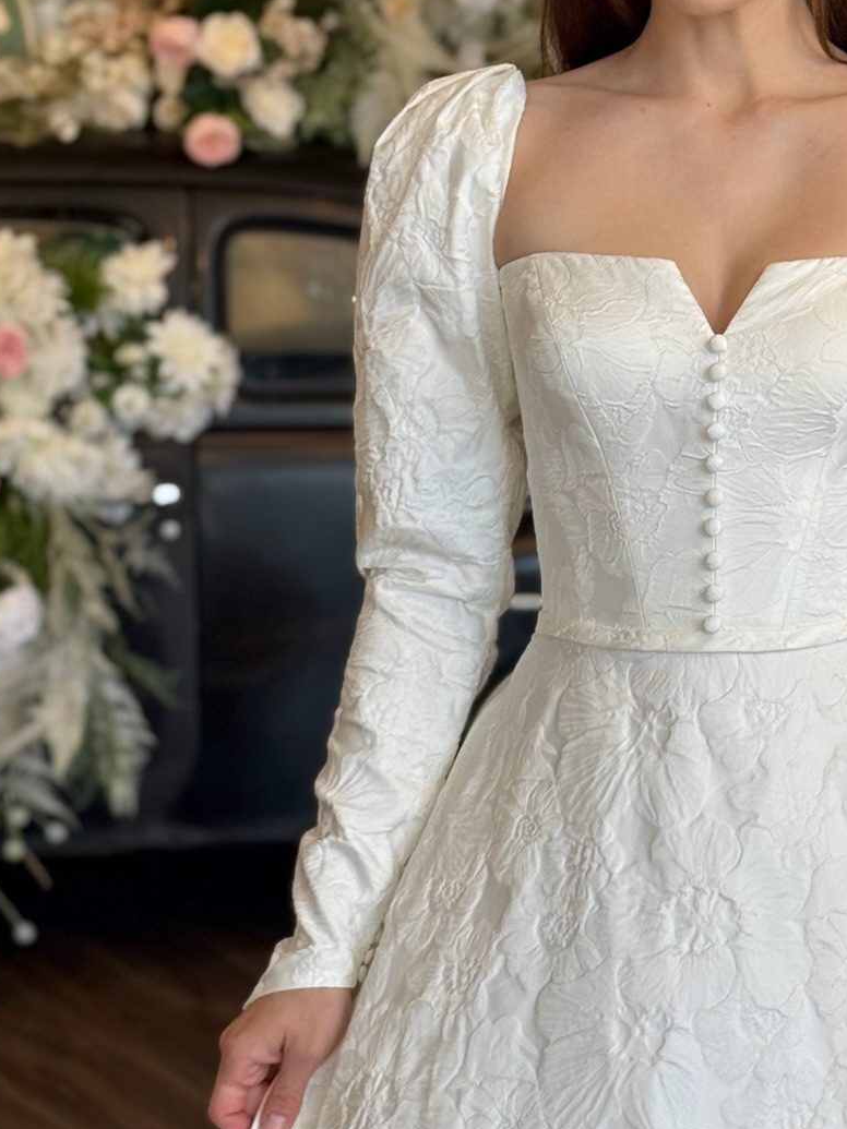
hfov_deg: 15.5
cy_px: 478
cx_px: 666
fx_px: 3100
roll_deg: -0.2
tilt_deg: -4.7
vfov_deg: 20.6
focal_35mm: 95
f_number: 1.78
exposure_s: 1/396
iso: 64
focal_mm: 6.76
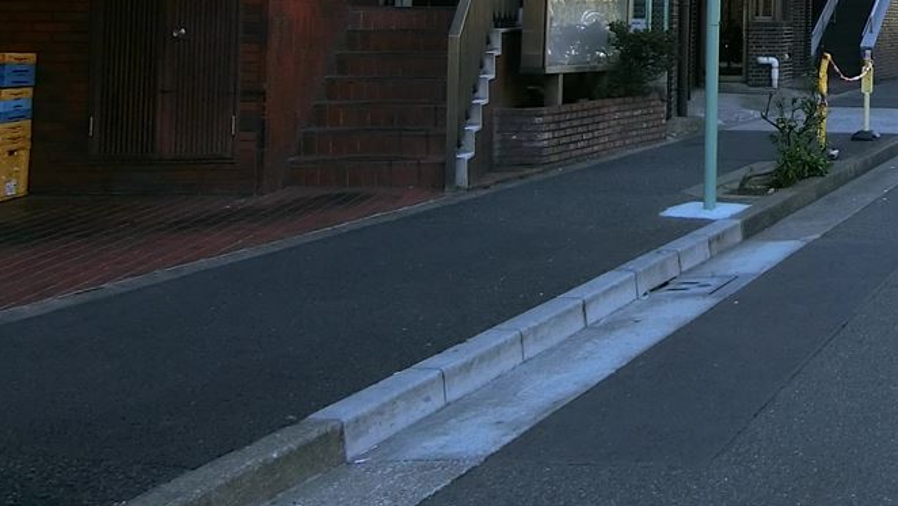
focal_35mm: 50
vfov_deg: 22.9
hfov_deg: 34.3
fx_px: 1191
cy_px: -22
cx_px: 1043
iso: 80
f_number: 2.7
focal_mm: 4.06
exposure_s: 1/800
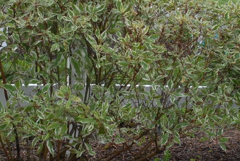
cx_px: 60
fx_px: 614
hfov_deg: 21.9
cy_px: 73
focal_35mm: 92
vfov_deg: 14.9
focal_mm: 28
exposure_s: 1/320
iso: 400
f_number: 9
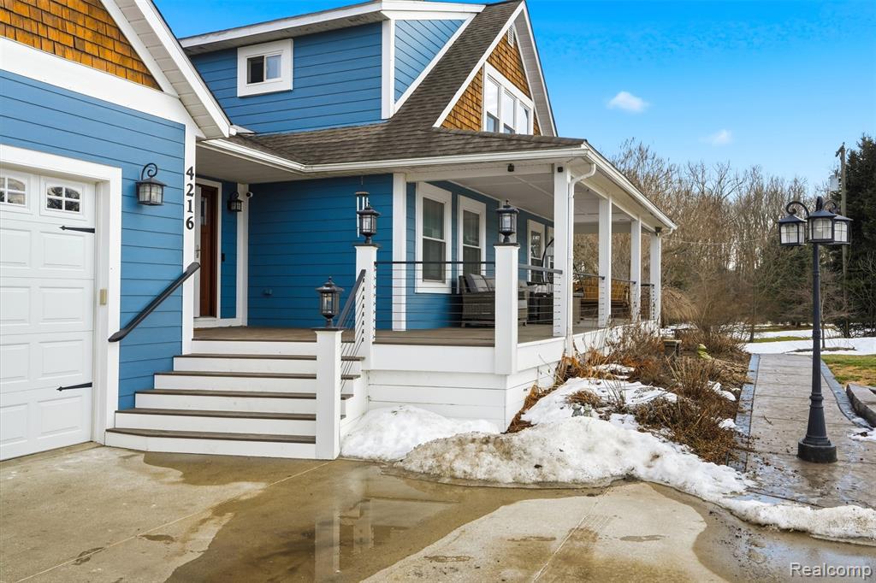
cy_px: 292
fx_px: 705
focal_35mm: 29
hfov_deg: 63.7
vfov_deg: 44.9
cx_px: 438
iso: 250
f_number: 8
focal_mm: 29
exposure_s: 1/8000
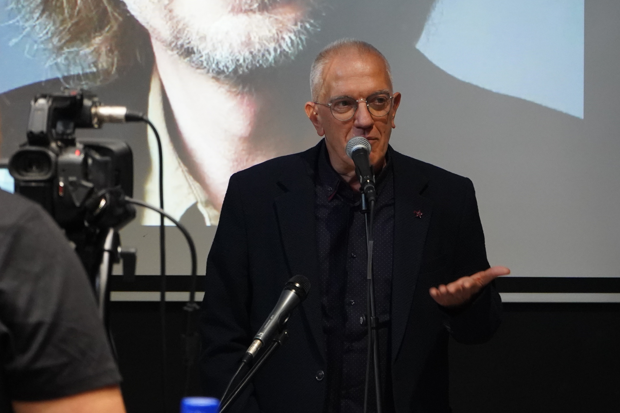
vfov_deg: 13.0
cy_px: 206
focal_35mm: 105
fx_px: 1808
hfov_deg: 19.5
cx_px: 310
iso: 5000
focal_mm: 70
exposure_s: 1/125
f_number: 5.6
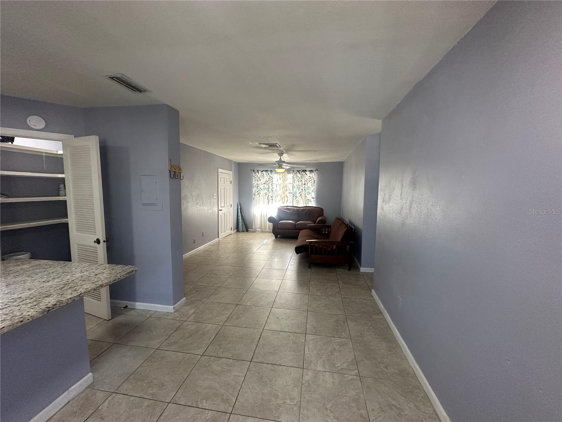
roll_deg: -0.6
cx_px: 281
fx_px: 227
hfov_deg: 102.1
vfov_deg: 85.7
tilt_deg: -4.4
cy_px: 211
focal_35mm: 14
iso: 250
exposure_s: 1/120
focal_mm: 2.22
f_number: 2.2
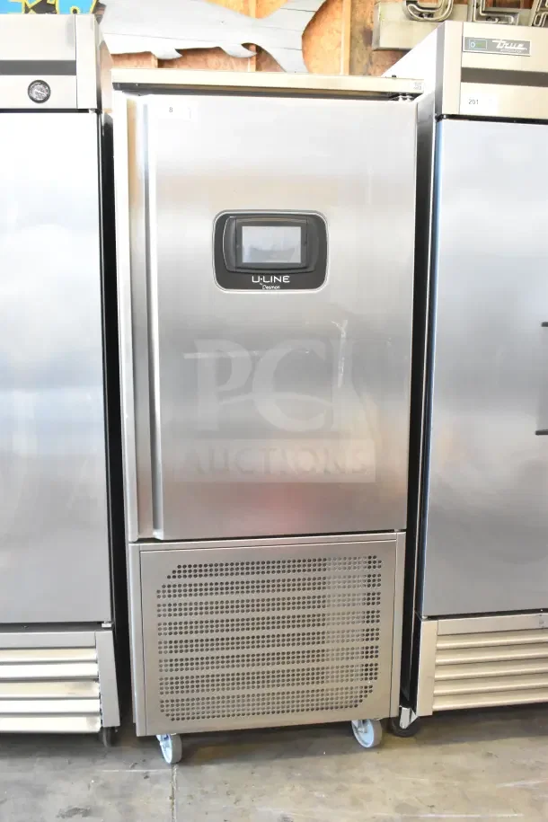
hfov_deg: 38.4
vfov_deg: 55.1
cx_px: 274
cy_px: 411
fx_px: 788
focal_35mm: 34
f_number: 6.3
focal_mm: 23
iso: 6400
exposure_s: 1/160
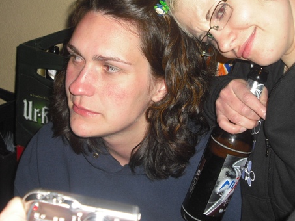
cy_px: 53
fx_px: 503
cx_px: 152
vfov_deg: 24.5
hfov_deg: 32.7
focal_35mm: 59
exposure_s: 1/60
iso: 100
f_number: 2.8
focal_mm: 6.2
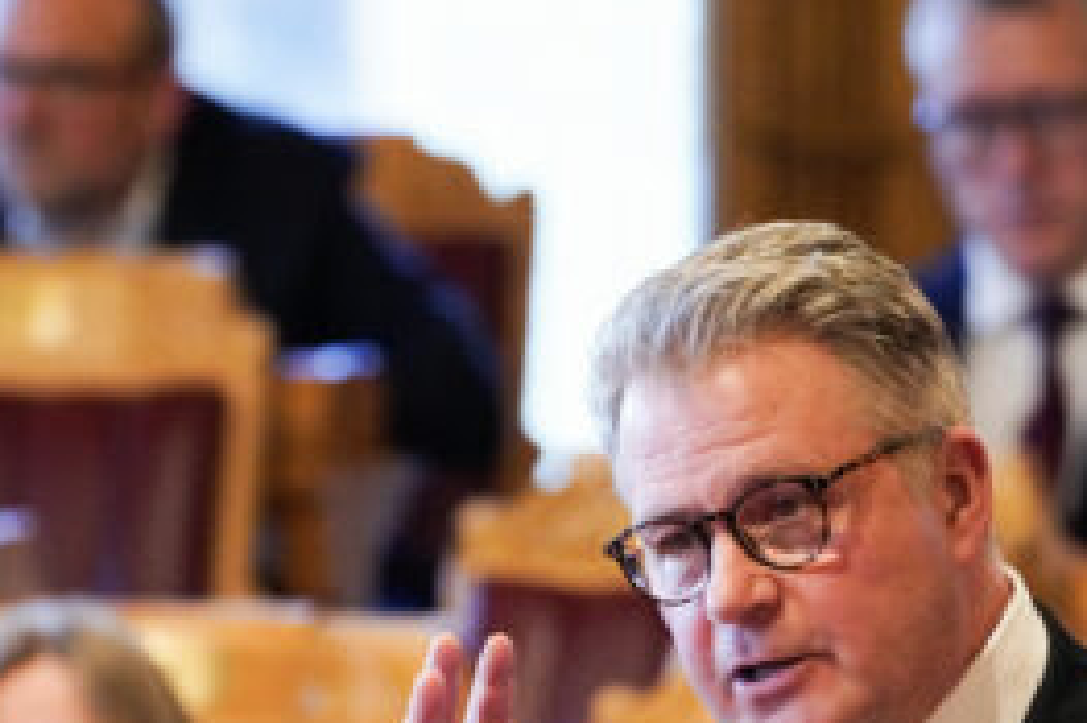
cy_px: 884
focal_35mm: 756
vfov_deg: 1.8
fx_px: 22812
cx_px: 413
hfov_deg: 2.7
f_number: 5.6
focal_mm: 276
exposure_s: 1/250
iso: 6400
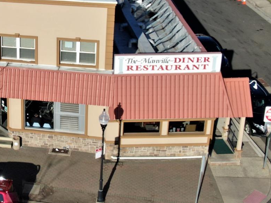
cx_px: 29
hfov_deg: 21.5
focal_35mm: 89
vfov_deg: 16.5
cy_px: 64
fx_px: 697
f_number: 3.7
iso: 100
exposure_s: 1/800
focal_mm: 8.06
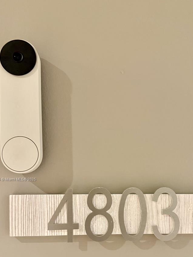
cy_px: 180
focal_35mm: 34
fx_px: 253
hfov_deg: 41.6
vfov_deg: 52.5
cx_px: 117
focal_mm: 6.76
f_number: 1.78
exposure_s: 1/40
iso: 800
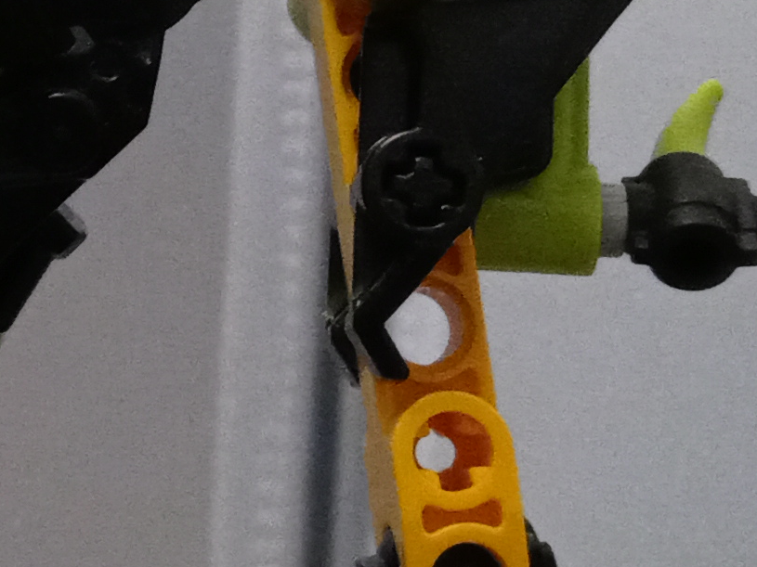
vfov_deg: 10.2
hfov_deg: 13.2
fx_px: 3127
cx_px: -289
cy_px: -81
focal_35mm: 143
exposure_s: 1/24
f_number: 1.8
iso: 778
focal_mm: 3.61
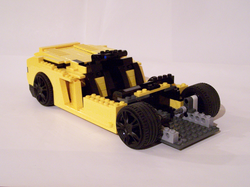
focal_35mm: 56
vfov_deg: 26.1
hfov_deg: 34.3
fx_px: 404
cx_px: 125
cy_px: 94
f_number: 3.1
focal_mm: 9.3
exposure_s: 1/8
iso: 400
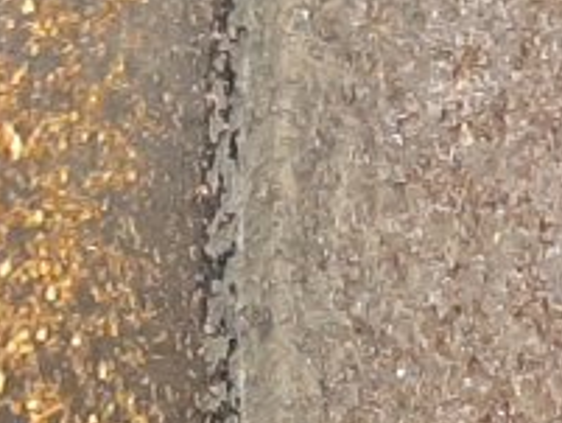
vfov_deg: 7.5
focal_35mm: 186
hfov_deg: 10.6
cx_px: 372
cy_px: 1008
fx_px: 3022
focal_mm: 3.93
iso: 239
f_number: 1.7
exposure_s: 1/50
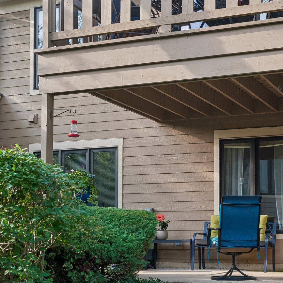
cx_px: 184
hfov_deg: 23.6
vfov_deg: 23.6
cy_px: 180
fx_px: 675
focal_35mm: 73
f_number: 8
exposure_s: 1/200
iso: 400
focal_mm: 44
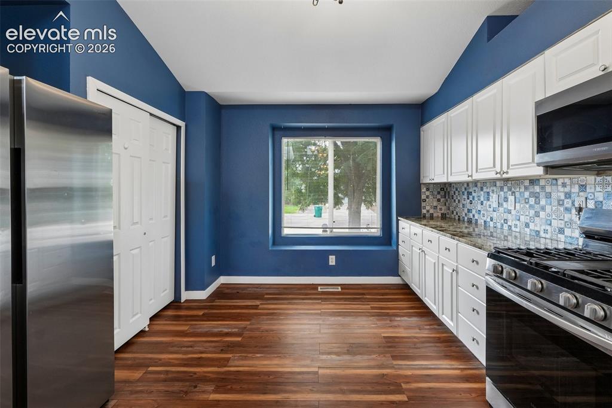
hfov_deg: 100.4
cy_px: 204
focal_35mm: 15
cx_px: 306
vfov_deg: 77.3
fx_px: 255
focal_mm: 10
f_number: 9
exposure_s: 1/20
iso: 320
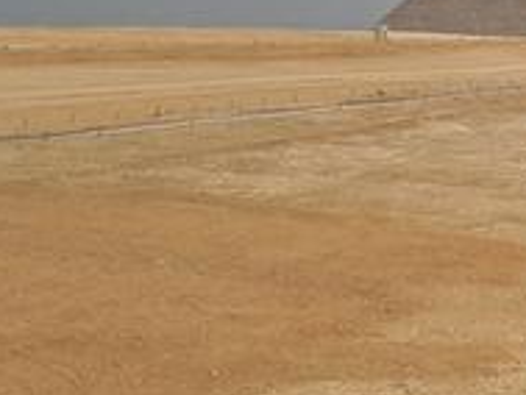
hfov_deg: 15.1
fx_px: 1733
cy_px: -3
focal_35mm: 114
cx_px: 921
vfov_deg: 12.8
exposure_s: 1/855
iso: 50
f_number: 1.8
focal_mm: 4
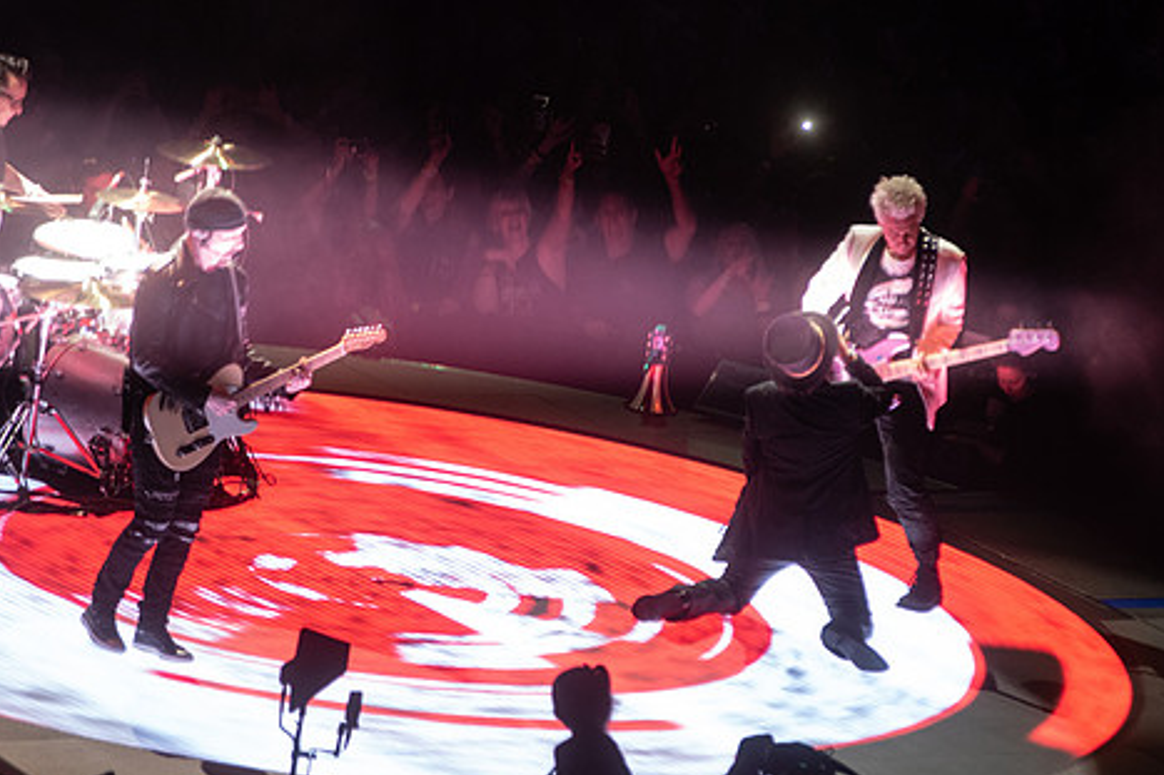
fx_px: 10504
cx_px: 690
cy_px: 348
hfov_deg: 6.3
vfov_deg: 4.2
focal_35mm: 325
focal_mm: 200
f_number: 2.8
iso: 2000
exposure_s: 1/500
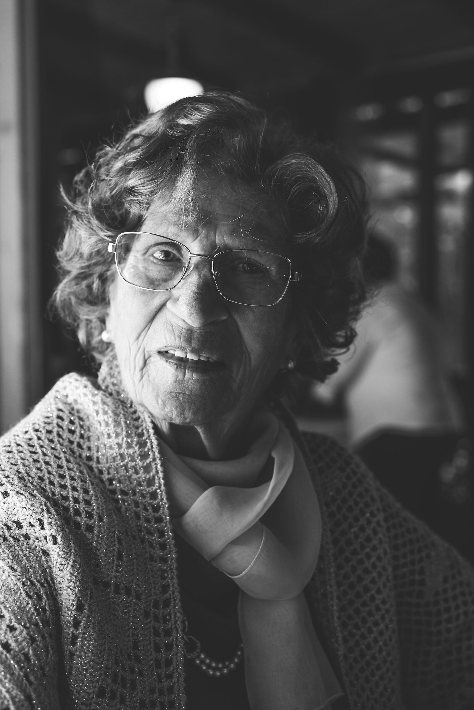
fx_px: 987
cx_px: 237
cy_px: 355
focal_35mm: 50
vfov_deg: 39.6
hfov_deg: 27.0
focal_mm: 50
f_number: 4
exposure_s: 1/250
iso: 100
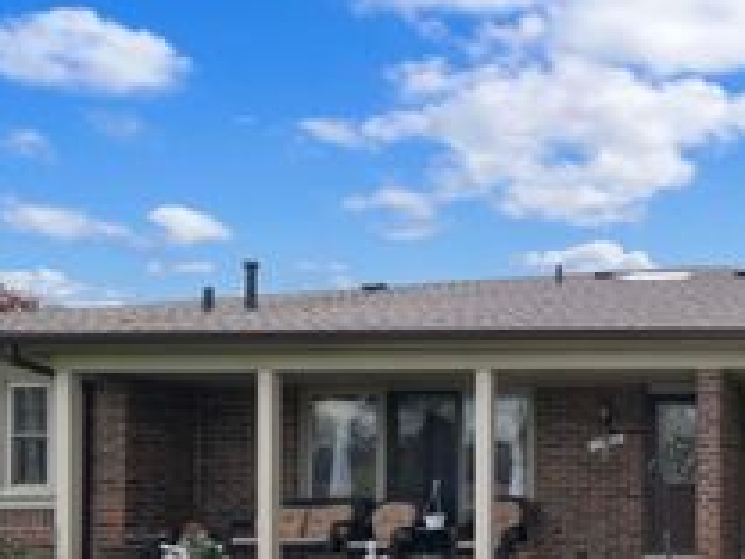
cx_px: 888
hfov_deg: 37.9
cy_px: 532
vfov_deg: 35.7
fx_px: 796
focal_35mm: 37
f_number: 7.1
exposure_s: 1/320
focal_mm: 16
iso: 100
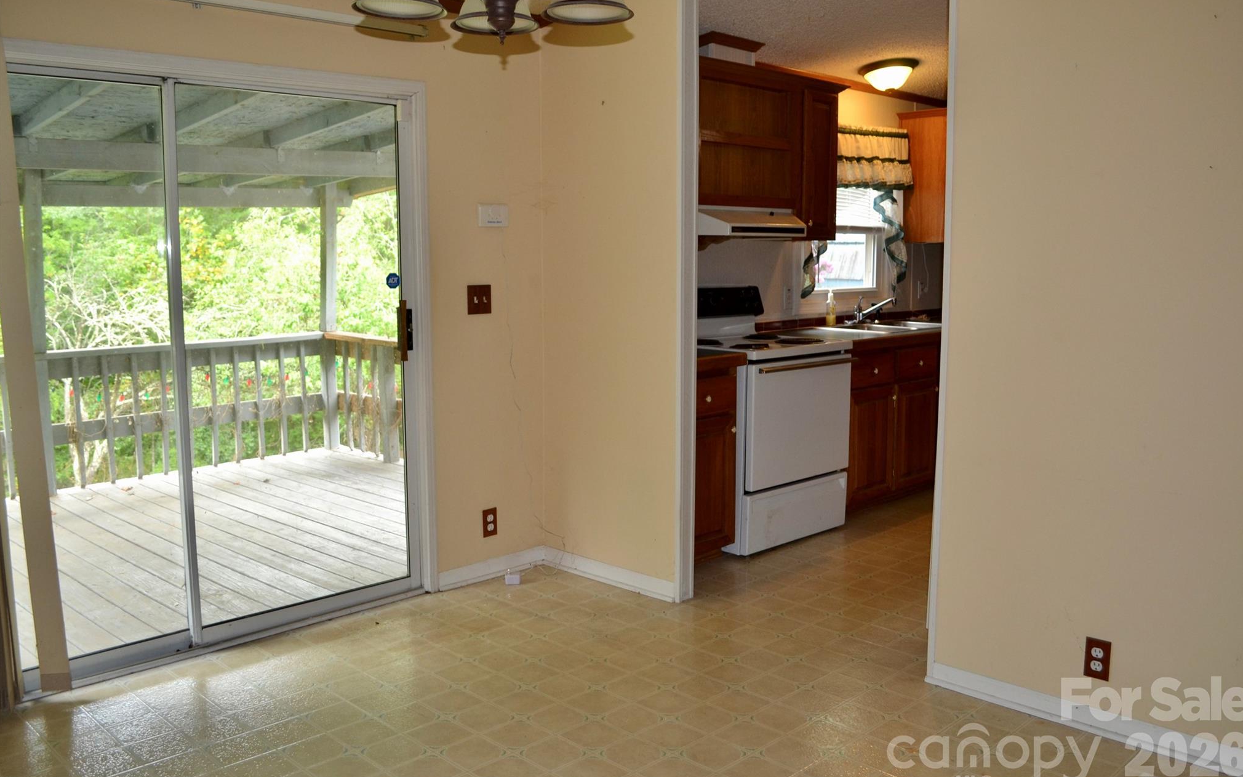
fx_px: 1050
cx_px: 627
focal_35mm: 31
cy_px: 378
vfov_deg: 40.6
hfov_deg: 61.2
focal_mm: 20
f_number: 4
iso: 400
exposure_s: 1/80
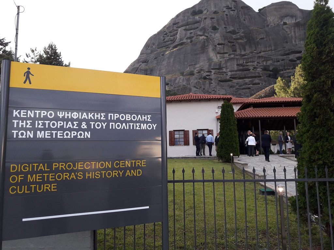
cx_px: 167
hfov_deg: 63.4
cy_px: 125
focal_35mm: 28
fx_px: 270
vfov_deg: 49.7
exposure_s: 1/100
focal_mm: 3.7
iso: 40
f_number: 1.9
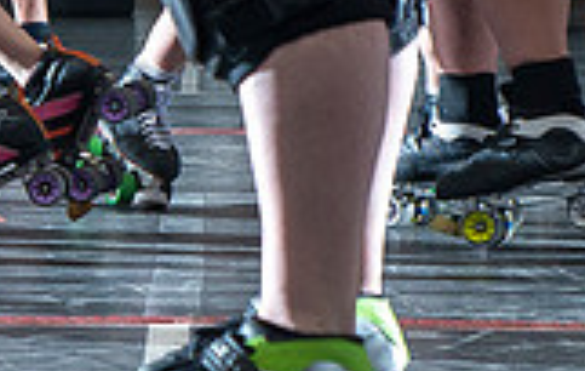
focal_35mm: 226
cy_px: 121
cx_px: -380
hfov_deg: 8.9
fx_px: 3617
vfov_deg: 5.9
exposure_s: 1/160
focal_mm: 50
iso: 800
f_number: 7.1
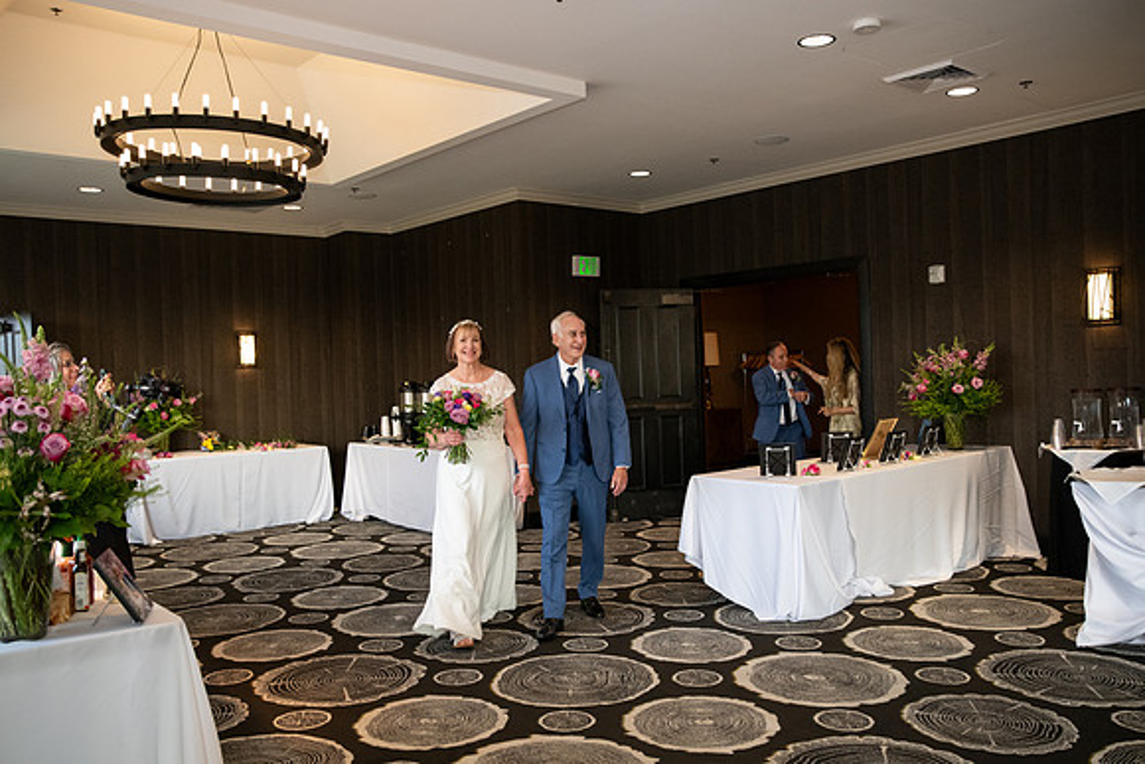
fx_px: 986
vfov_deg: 42.3
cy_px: 382
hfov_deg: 60.3
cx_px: 572
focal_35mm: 31
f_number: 4
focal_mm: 31
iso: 3200
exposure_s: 1/320
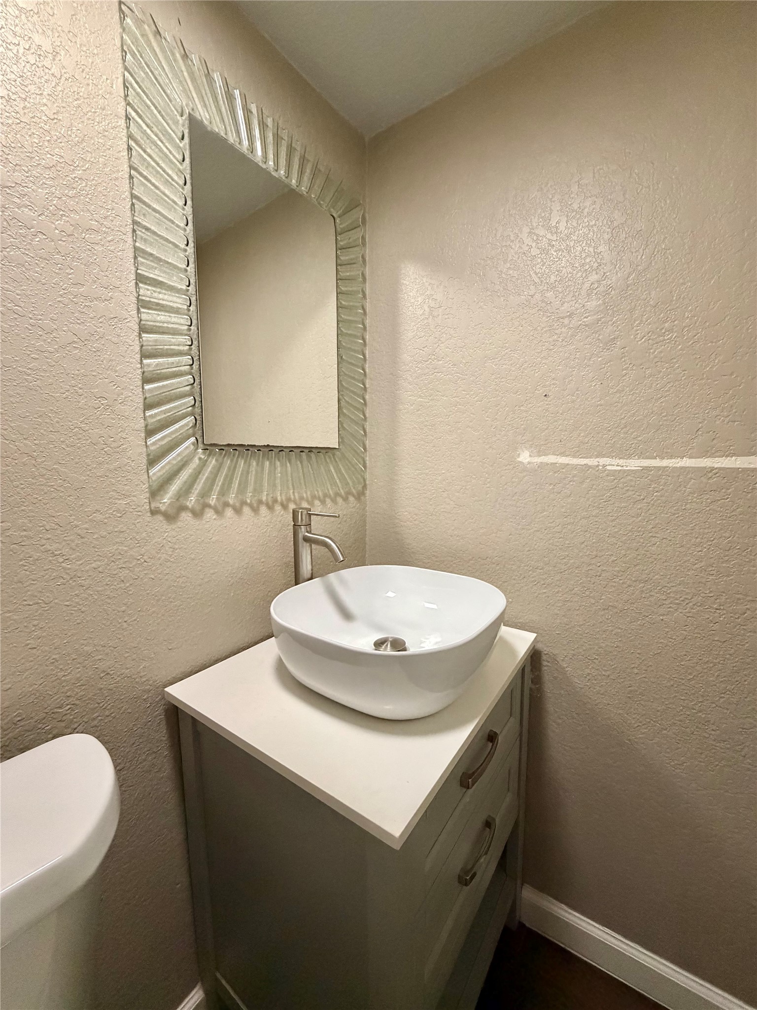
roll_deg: -0.4
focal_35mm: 14
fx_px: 408
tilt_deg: -5.3
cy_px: 505
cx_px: 378
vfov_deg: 102.1
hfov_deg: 85.7
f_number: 2.2
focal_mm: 2.22
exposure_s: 1/60
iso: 800
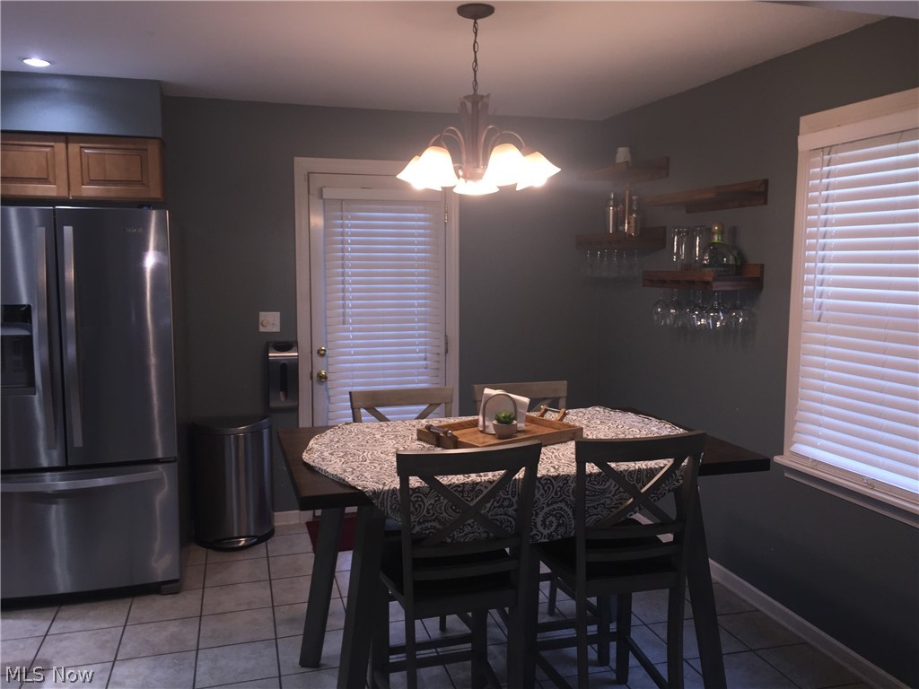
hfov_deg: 61.7
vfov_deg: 48.2
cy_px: 344
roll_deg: -0.7
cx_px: 460
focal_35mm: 29
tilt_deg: -6.0
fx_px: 770
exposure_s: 1/30
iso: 32
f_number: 2.2
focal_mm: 4.15
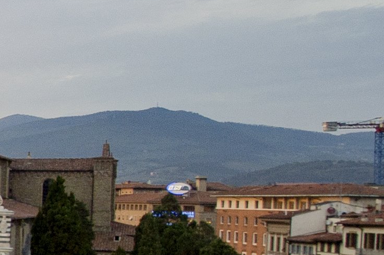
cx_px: -643
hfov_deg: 13.3
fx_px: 863
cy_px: 247
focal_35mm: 81
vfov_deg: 16.5
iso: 320
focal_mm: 14
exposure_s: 1/30
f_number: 8
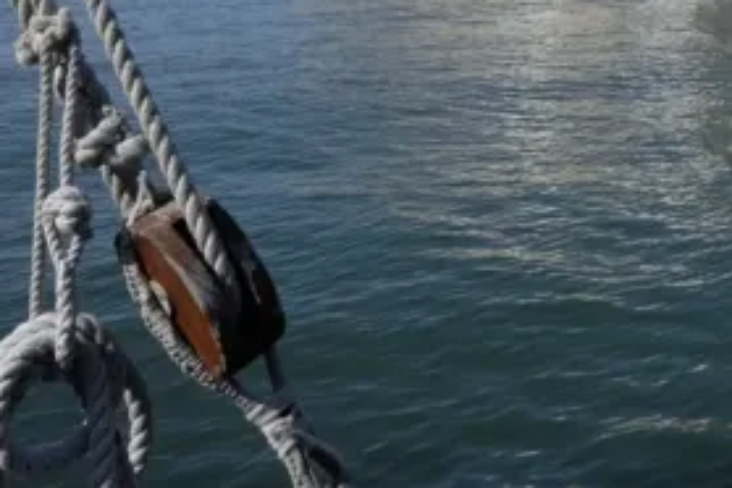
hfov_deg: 28.8
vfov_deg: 19.0
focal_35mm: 66
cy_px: -160
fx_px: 1342
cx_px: 714
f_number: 13
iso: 200
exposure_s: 1/180
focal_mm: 16
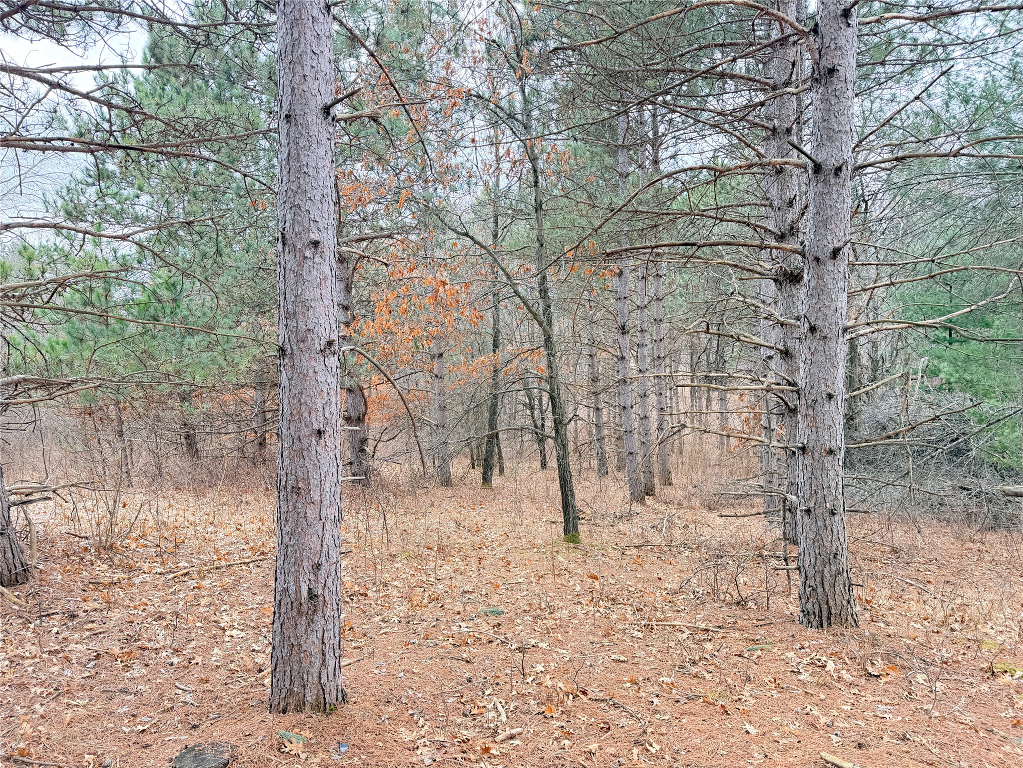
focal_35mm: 24
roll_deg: -0.4
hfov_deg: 71.6
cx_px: 512
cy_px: 384
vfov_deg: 56.8
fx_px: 709
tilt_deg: -2.4
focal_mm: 6.76
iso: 80
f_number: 1.78
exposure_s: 1/249
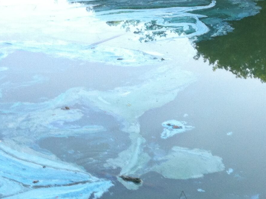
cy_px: -5
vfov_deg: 14.4
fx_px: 775
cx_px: 218
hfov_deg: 19.3
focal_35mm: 101
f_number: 2.8
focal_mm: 3.85
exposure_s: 1/132
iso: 80
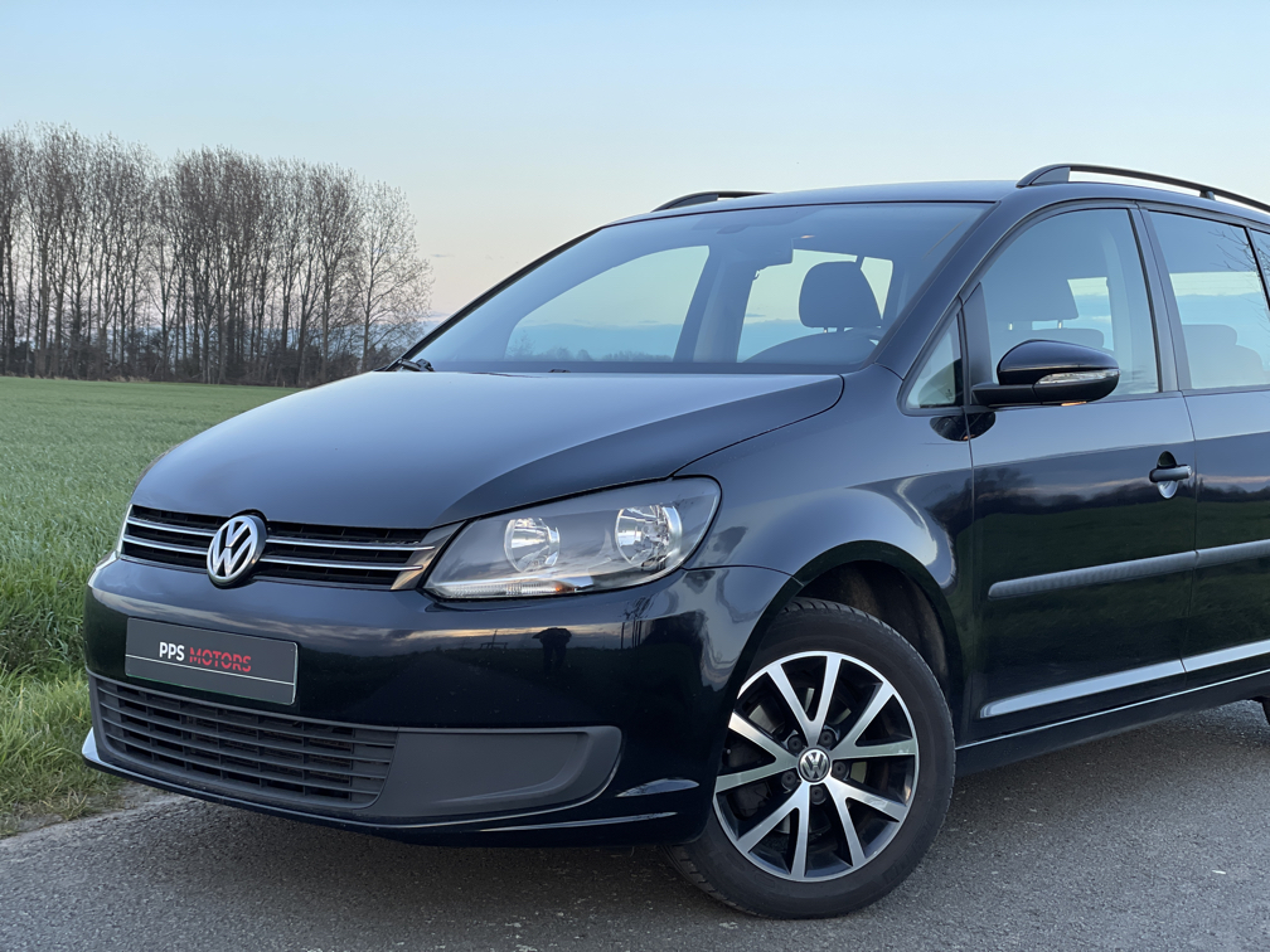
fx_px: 1908
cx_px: 635
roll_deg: -1.6
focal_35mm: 52
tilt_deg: -1.7
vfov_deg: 28.0
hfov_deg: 36.8
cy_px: 476
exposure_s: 1/122
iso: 32
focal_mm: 6
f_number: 2
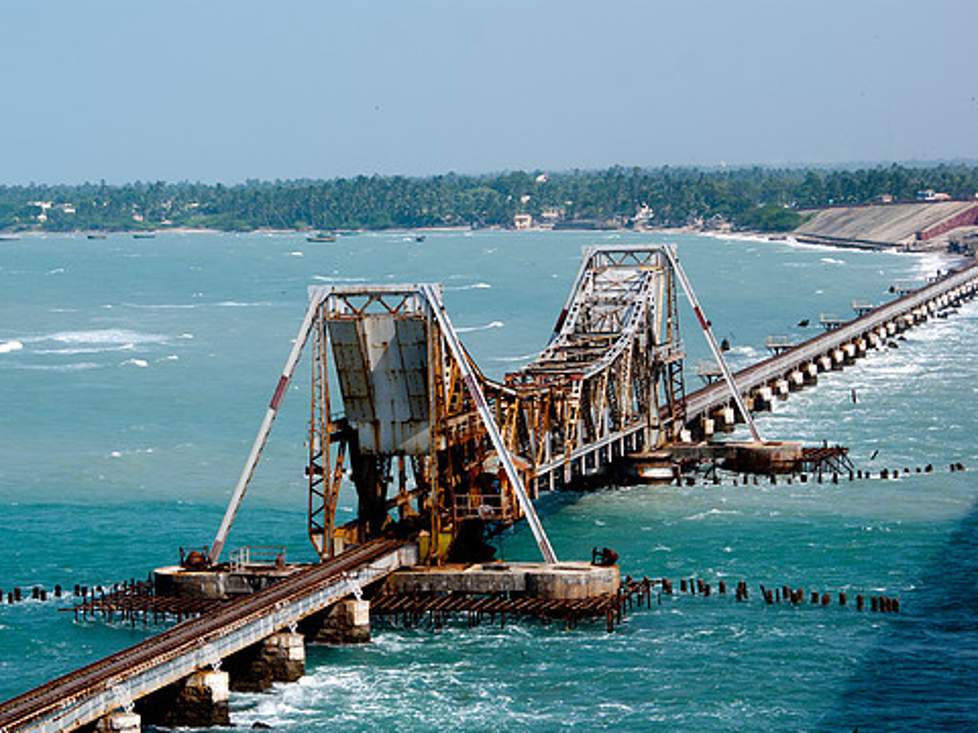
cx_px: 405
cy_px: 393
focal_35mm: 122
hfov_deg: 16.1
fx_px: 3447
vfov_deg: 12.1
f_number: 5.6
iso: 100
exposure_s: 1/500
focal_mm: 70
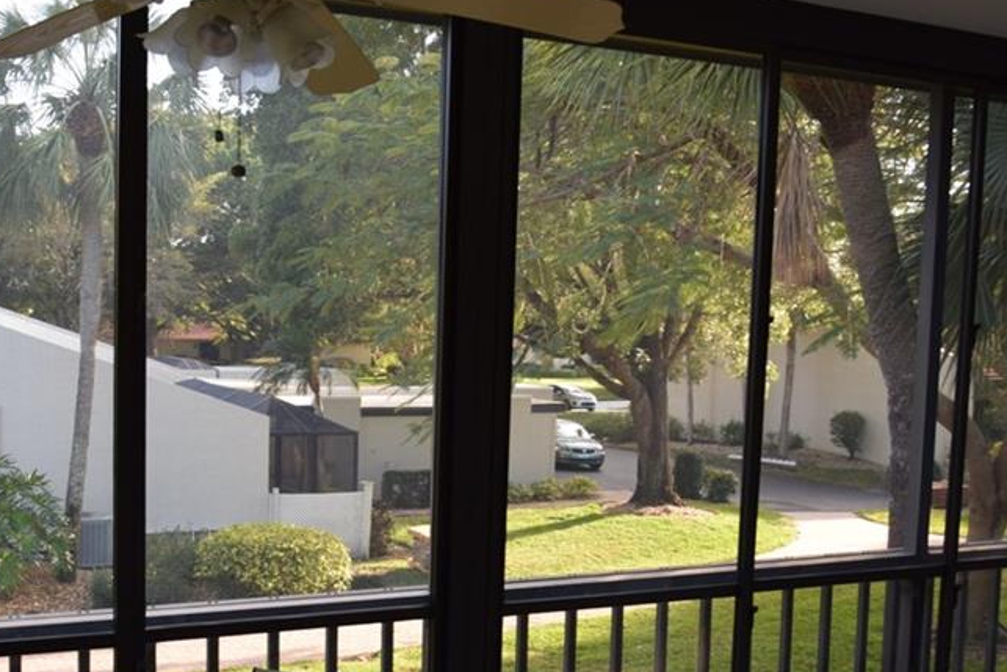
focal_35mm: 43
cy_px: 443
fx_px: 1203
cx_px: 382
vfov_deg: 31.0
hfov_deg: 45.1
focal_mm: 18
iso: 400
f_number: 4.5
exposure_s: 1/80
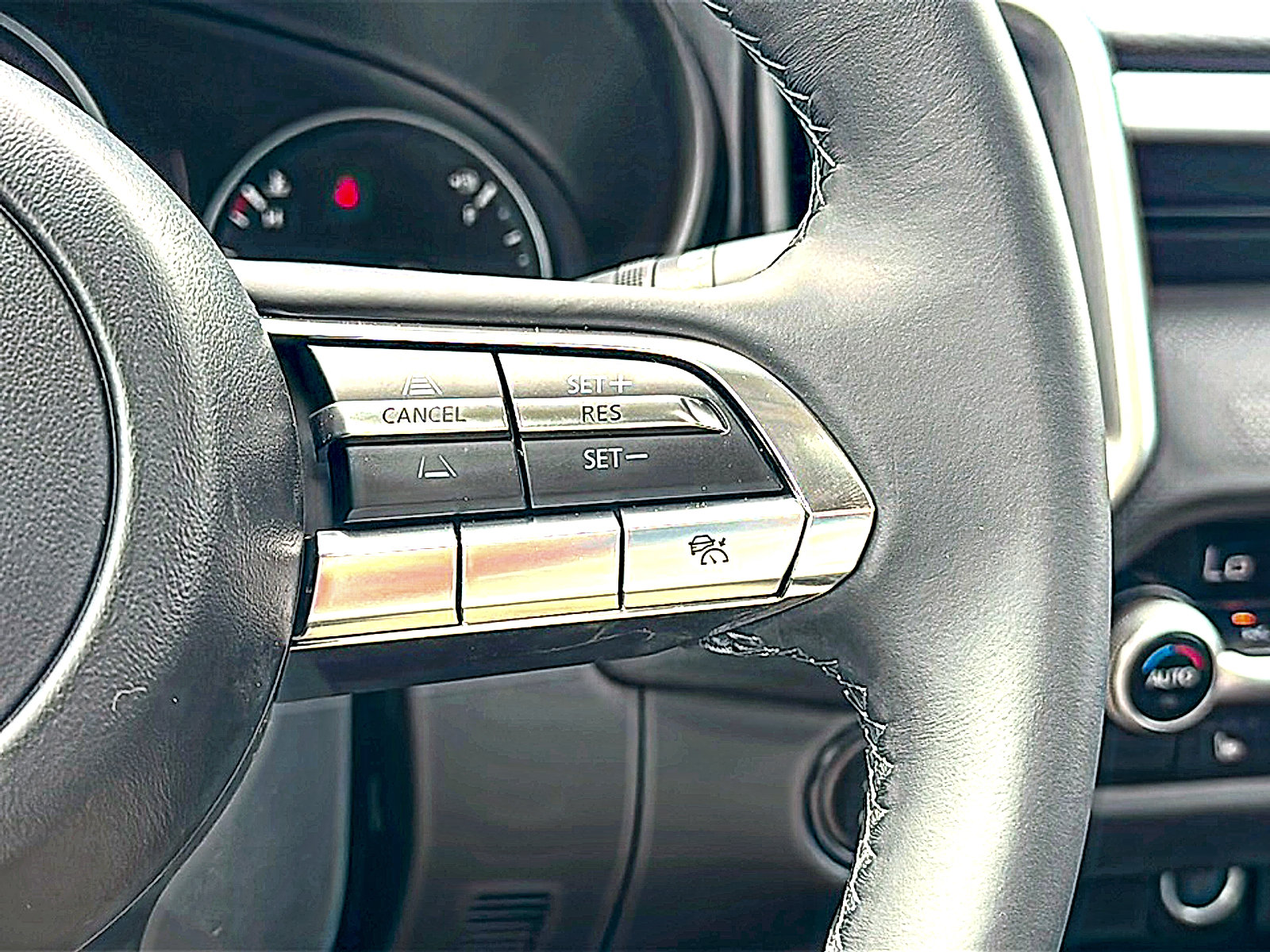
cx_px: 635
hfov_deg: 43.9
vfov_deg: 33.6
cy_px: 476
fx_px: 1578
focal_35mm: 43
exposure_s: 1/280
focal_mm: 6.86
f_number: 1.78
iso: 100
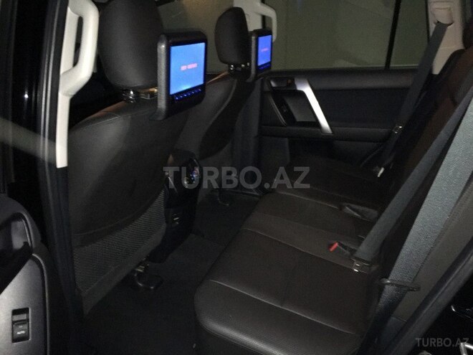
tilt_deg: -20.5
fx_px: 396
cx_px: 236
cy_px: 178
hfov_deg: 61.7
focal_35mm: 29
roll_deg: +1.1
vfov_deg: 48.2
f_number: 2.2
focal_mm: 4.15
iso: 640
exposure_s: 1/17
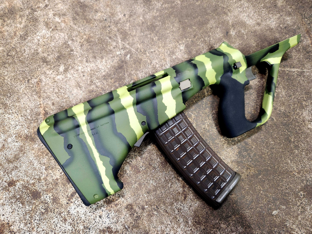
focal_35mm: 23
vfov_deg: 58.9
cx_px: 156
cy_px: 117
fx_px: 207
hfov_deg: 73.9
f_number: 1.8
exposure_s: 1/120
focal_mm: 5.4
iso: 640
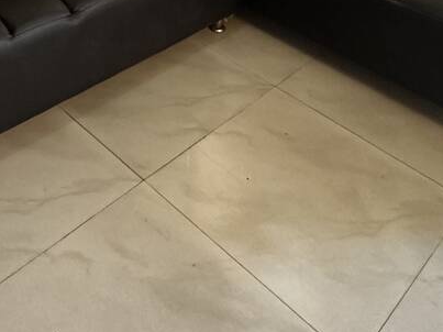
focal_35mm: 50
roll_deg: -2.7
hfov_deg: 37.7
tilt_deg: -10.0
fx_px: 640
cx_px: 140
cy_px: -213
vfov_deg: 22.0
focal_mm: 2.22
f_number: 2.2
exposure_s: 1/60
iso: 320
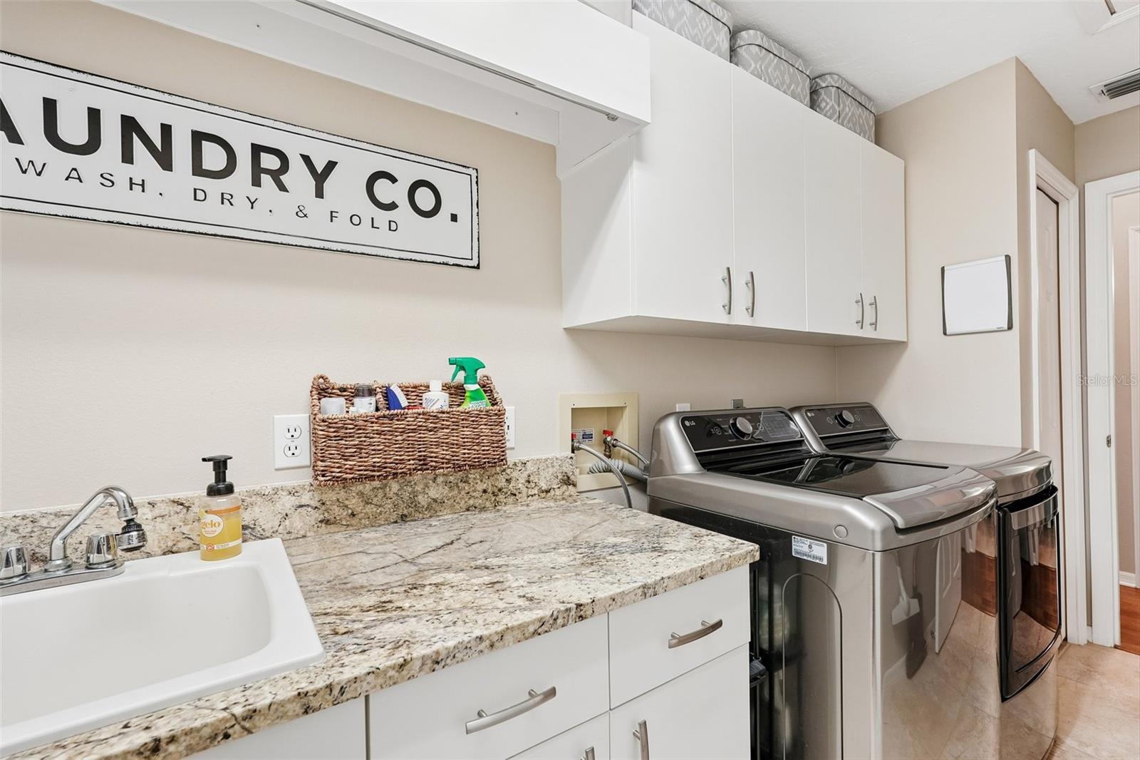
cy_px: 380
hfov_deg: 96.7
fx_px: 507
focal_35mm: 16
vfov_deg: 73.7
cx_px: 570
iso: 400
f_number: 8
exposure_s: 1/13
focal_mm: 16
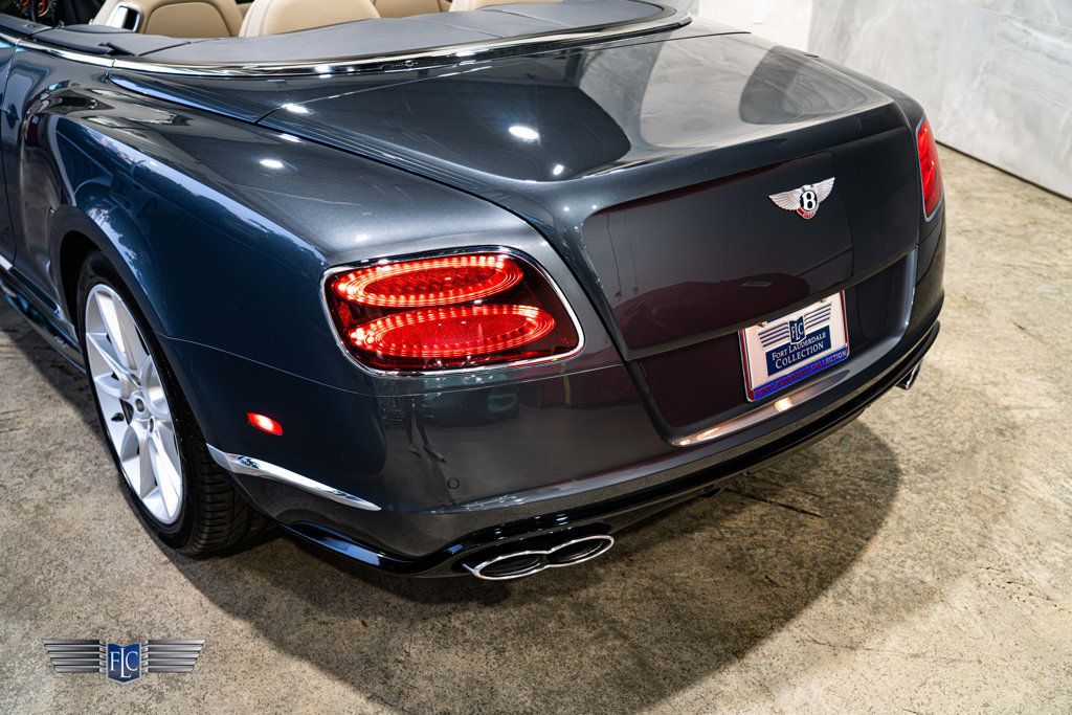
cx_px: 536
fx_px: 1013
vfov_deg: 38.9
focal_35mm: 34
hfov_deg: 55.8
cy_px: 358
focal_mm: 34
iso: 1250
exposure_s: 1/80
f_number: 4
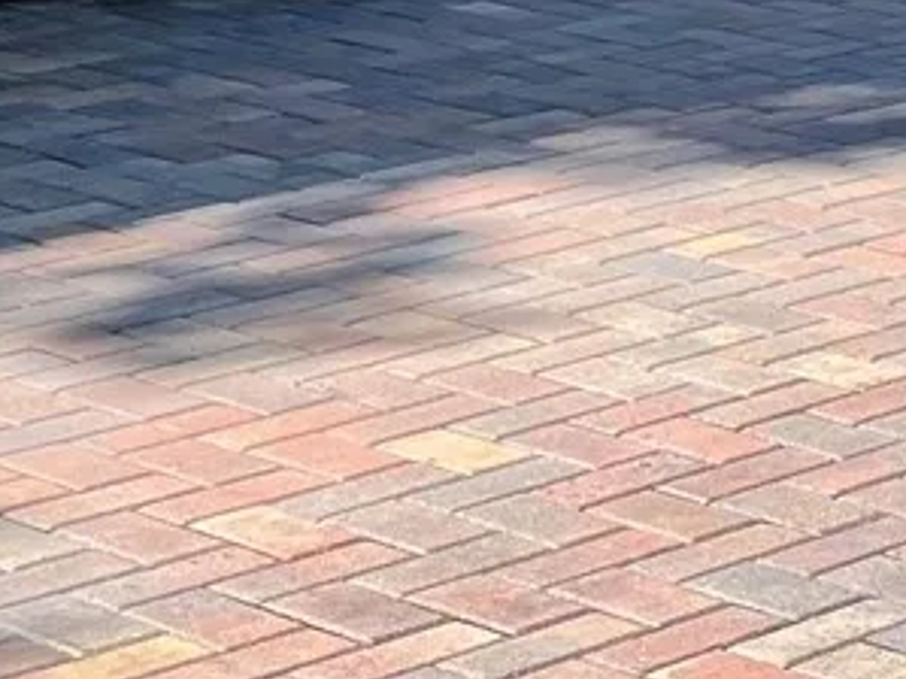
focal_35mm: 134
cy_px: -561
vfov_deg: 10.4
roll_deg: -3.1
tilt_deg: -2.9
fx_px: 3506
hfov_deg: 12.0
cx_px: 2154
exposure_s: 1/2488
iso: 32
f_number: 1.6
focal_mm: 5.1
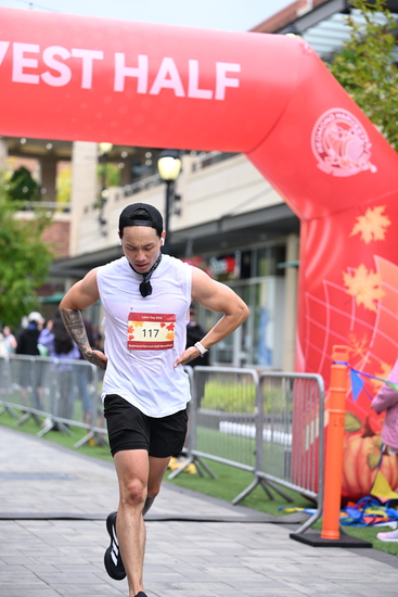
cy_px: 298
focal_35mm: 87
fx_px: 1442
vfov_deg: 23.4
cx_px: 199
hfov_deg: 15.7
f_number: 2.8
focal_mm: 87
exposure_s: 1/1600
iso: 640
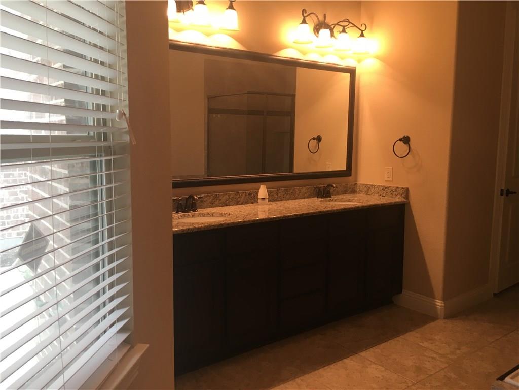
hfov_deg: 61.7
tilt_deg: -6.9
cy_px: 195
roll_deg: -0.3
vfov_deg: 48.2
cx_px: 260
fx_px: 435
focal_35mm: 29
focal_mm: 4.15
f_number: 2.2
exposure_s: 1/30
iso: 64
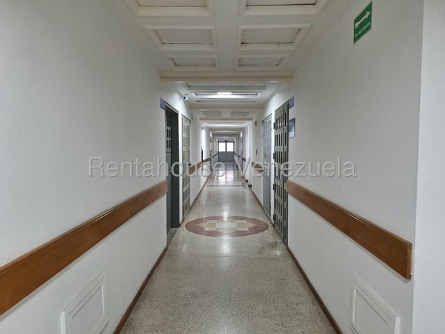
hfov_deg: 73.9
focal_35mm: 23
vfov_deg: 58.9
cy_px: 167
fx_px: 296
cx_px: 222
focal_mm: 5.54
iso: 125
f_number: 1.8
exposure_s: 1/40
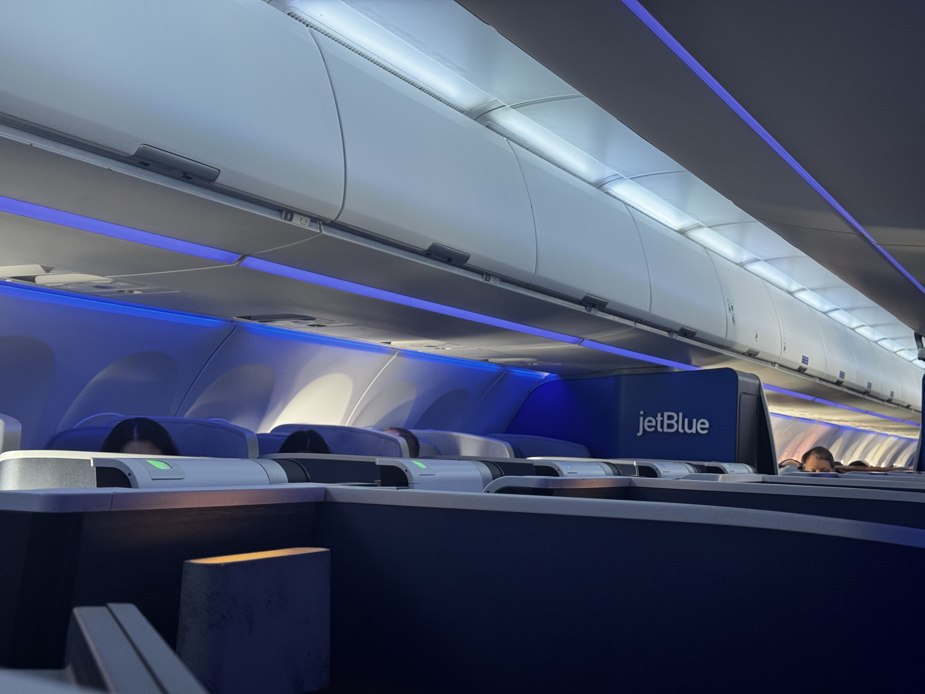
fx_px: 1283
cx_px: 462
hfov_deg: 39.7
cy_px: 347
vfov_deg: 30.3
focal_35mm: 48
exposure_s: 1/52
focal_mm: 6.76
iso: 125
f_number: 1.78
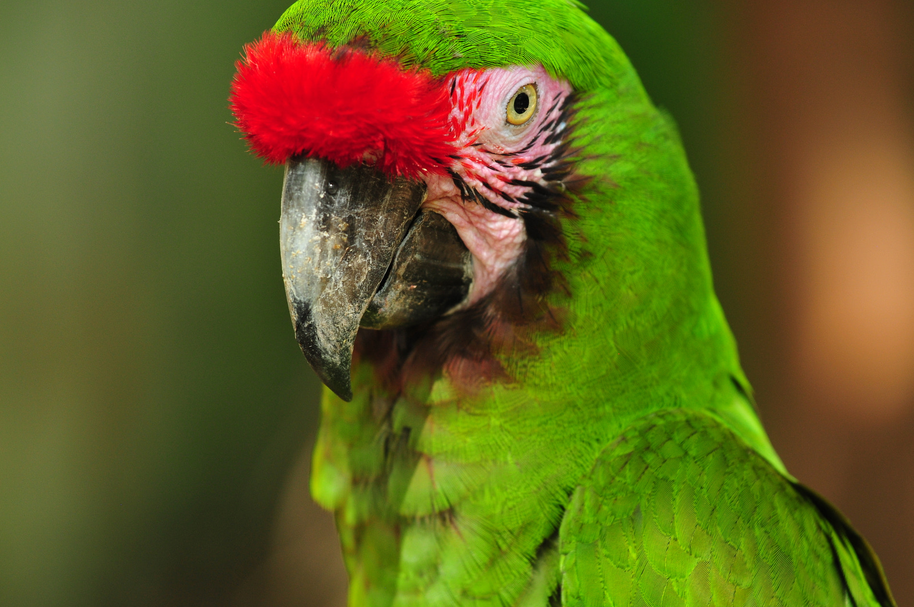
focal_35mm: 322
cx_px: 453
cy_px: 295
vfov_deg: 4.3
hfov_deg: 6.4
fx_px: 8165
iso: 400
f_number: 5
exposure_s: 1/40
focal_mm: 200
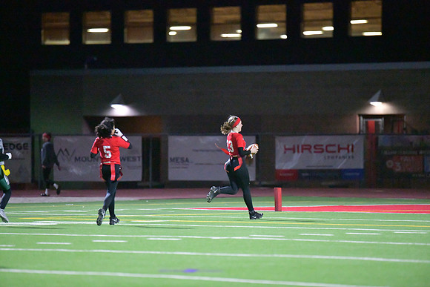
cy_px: 144
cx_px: 215
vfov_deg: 4.6
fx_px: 3584
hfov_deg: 6.9
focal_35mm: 300
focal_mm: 300
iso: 25600
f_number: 2.8
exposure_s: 1/2500
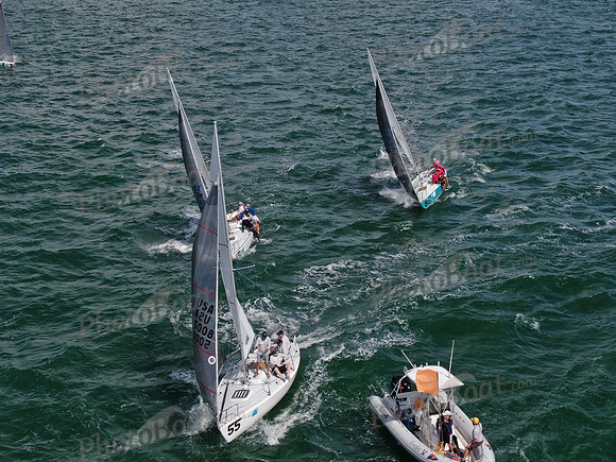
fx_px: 854
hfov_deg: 39.7
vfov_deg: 30.3
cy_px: 231
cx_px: 308
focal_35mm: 48
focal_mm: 8.6
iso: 100
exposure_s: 1/1250
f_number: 3.8
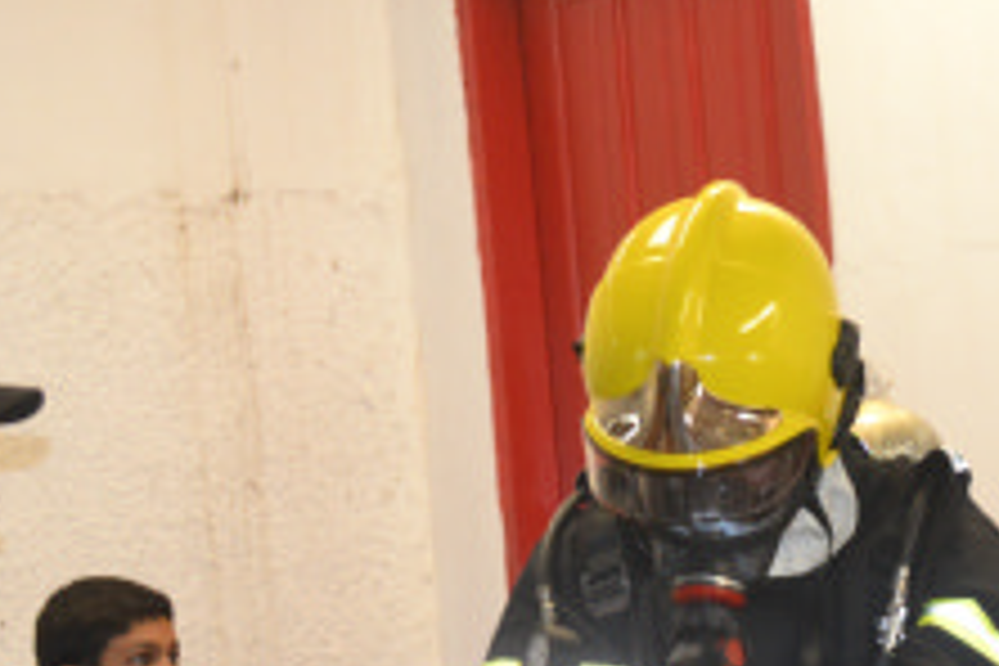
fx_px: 2997
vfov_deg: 12.6
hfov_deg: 18.9
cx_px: 657
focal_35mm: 108
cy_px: 506
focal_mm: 32
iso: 1600
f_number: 4.2
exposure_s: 1/60
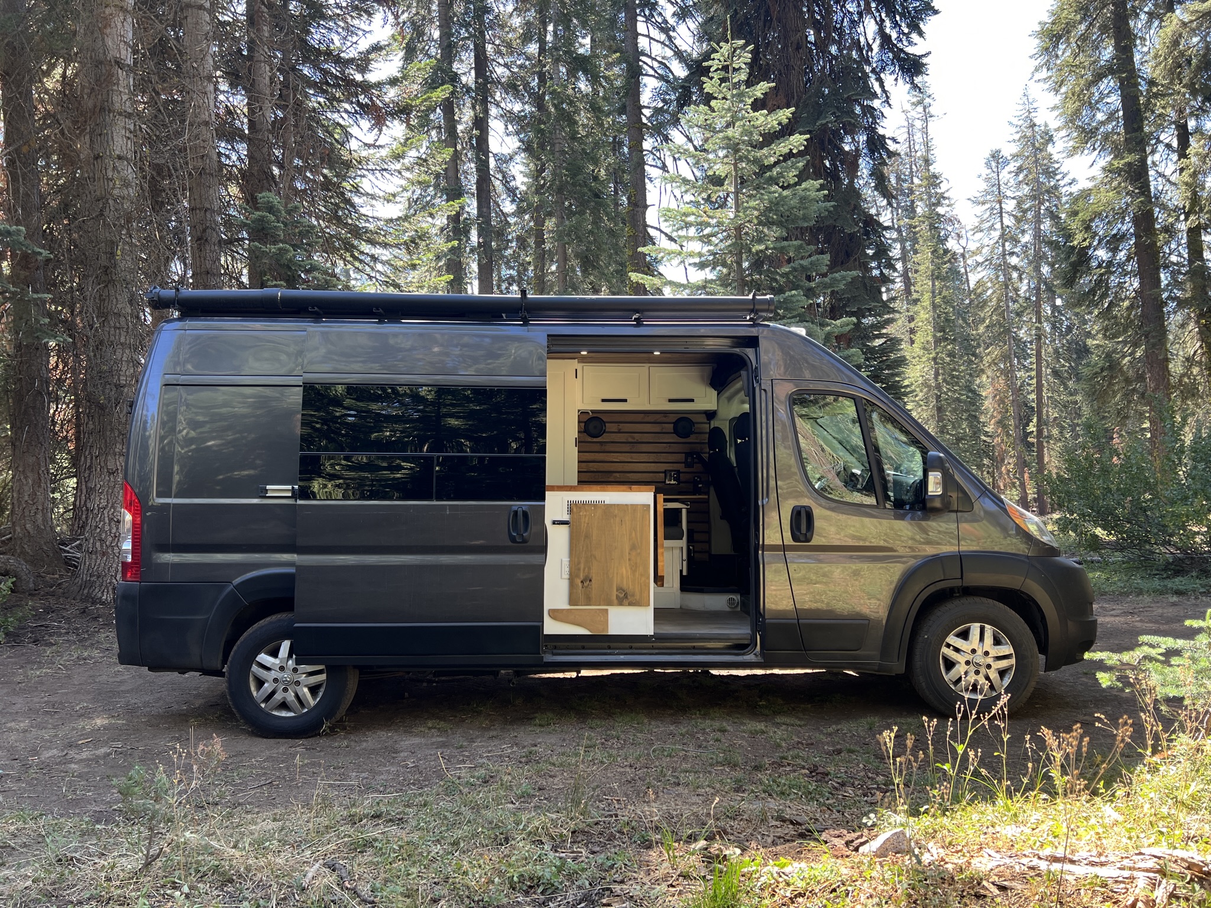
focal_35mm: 26
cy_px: 454
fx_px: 910
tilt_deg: -0.2
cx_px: 606
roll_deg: +2.9
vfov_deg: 53.1
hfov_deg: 67.3
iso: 40
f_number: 1.5
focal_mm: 5.7
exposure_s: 1/163
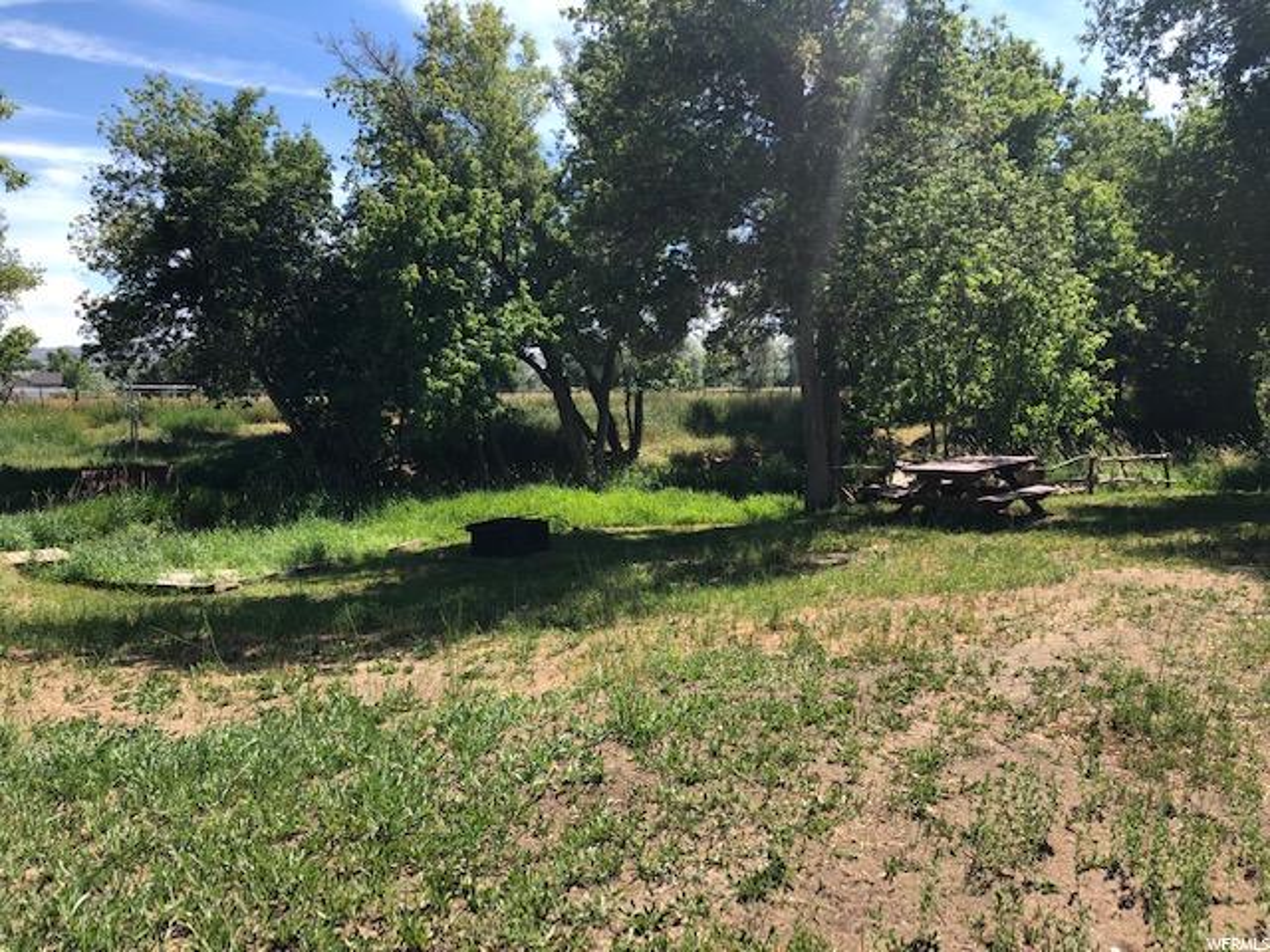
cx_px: 635
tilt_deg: -4.5
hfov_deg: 63.4
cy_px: 476
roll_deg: -0.7
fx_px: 1027
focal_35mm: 28
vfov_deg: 49.7
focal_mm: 3.99
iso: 20
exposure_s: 1/972
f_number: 1.8
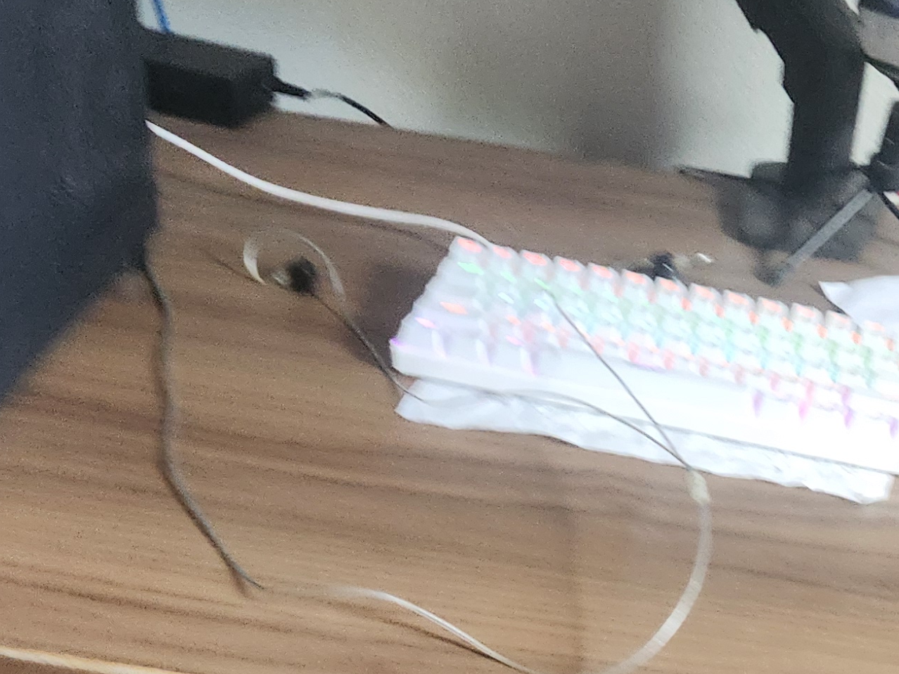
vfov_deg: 19.7
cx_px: 746
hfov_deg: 26.4
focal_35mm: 72
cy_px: 720
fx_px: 1870
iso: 500
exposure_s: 1/60
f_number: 1.8
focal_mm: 5.4
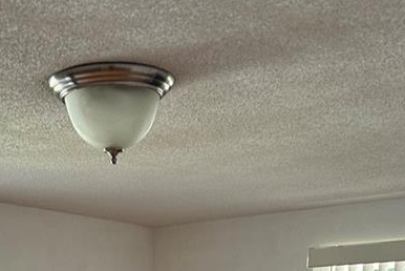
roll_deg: -0.6
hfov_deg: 24.0
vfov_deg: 13.5
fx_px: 946
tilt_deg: -13.9
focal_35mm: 84
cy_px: 577
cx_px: 125
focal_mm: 5.7
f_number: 1.5
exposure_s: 1/60
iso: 64
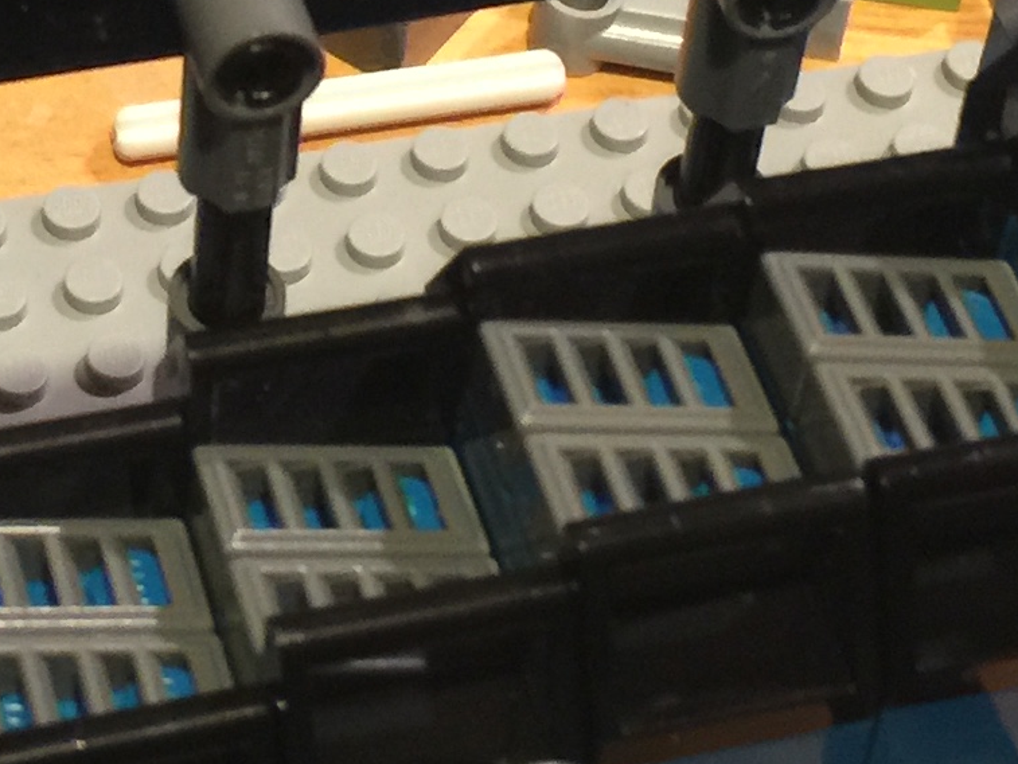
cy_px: -117
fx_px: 3677
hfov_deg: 15.6
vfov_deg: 11.7
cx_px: 74
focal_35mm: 125
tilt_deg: -44.8
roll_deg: -1.4
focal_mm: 4.15
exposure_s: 1/4
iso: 64
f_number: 2.2
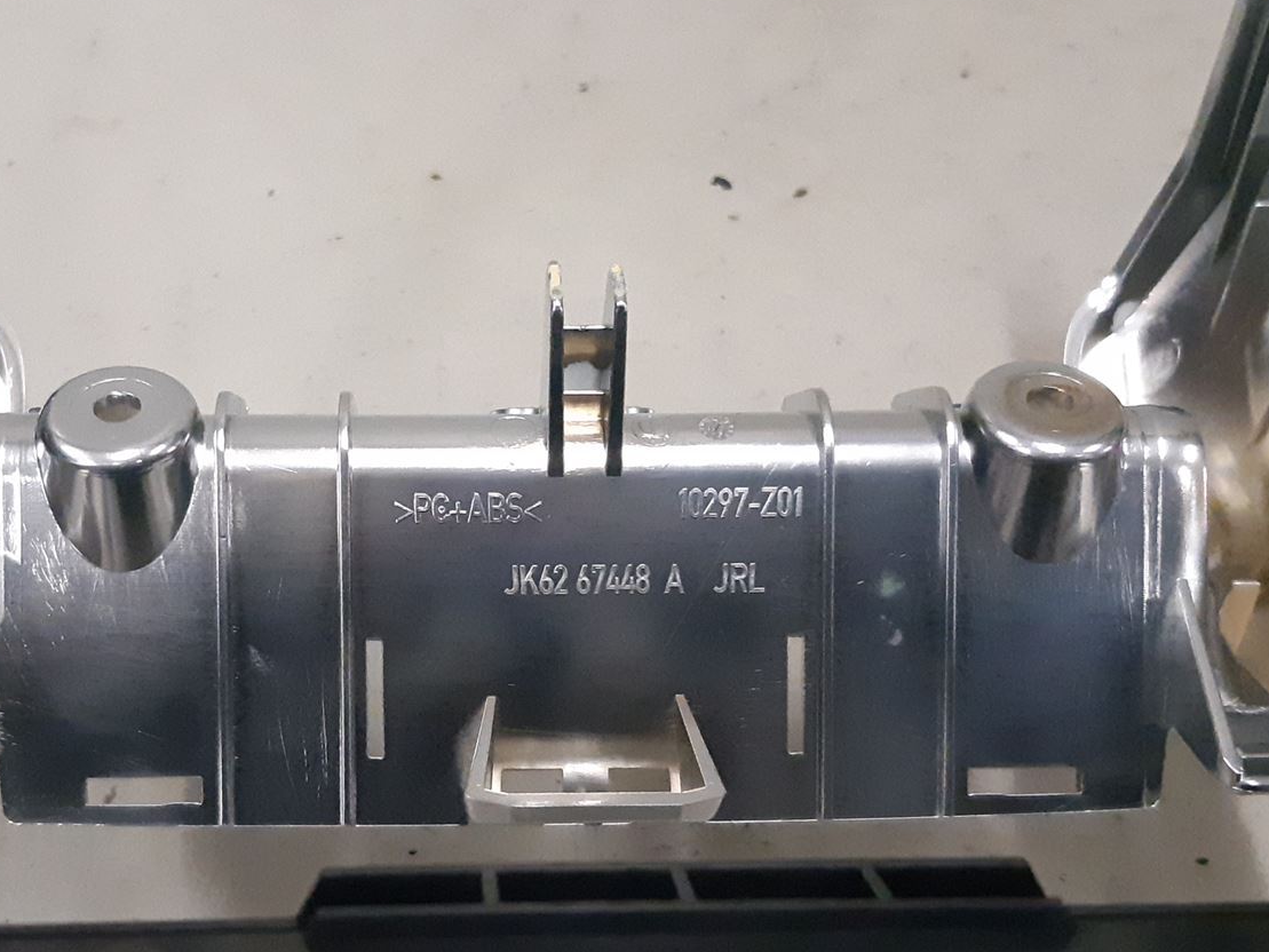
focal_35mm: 48
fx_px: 1760
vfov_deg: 30.3
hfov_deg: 39.4
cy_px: 477
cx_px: 481
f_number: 1.7
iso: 800
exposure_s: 1/250
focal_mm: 3.93
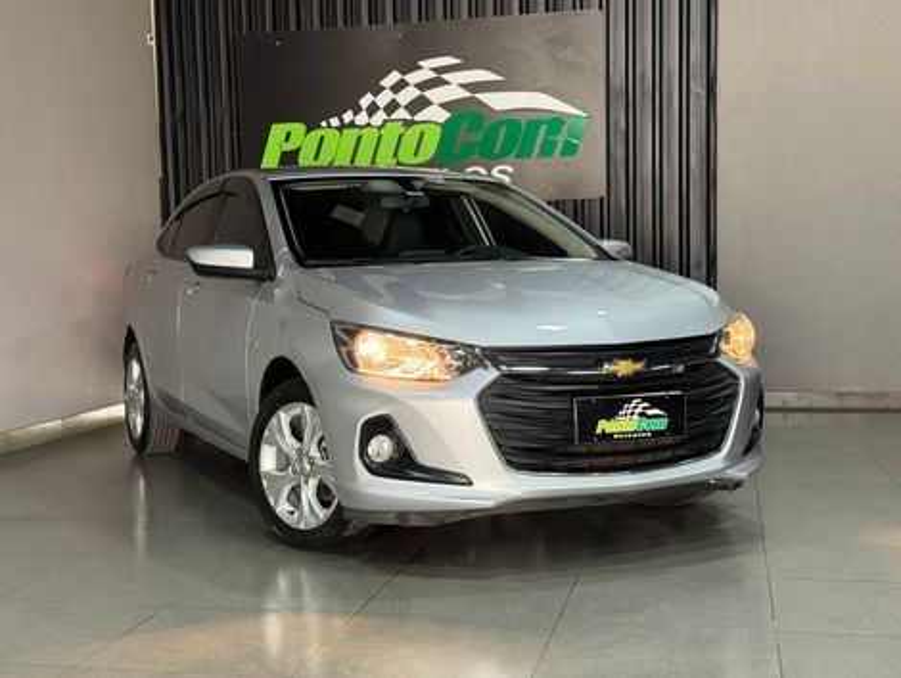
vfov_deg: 30.3
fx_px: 1251
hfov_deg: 39.6
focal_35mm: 48
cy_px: 339
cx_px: 450
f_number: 1.78
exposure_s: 1/60
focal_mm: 6.76
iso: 200
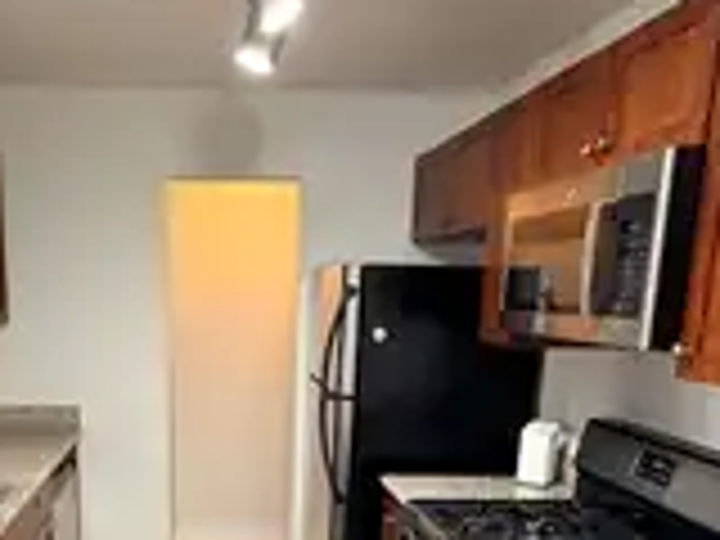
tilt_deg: -13.0
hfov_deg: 51.6
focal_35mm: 35
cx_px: 238
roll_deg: -0.3
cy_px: 446
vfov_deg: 38.9
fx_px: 728
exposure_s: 1/60
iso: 400
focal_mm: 2.22
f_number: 2.2
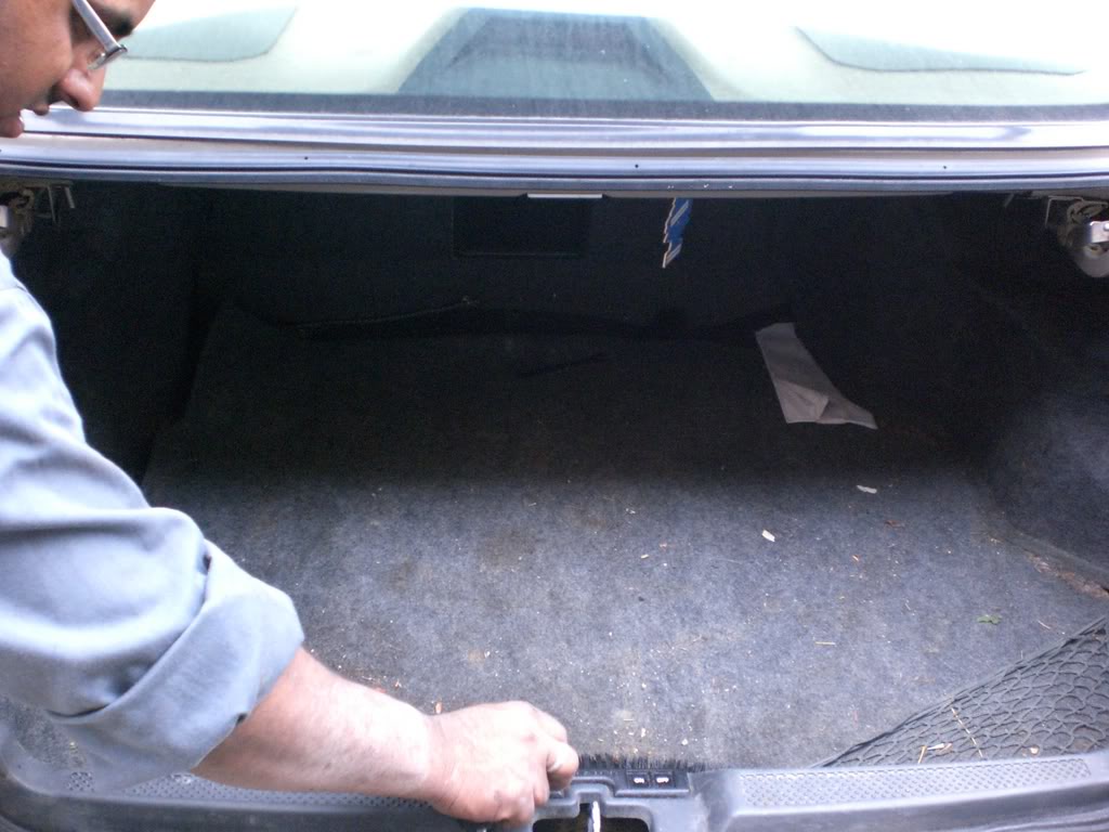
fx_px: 1217
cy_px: 416
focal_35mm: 38
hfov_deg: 49.0
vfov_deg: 37.7
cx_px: 554
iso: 400
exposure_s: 1/100
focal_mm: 6.3
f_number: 3.1
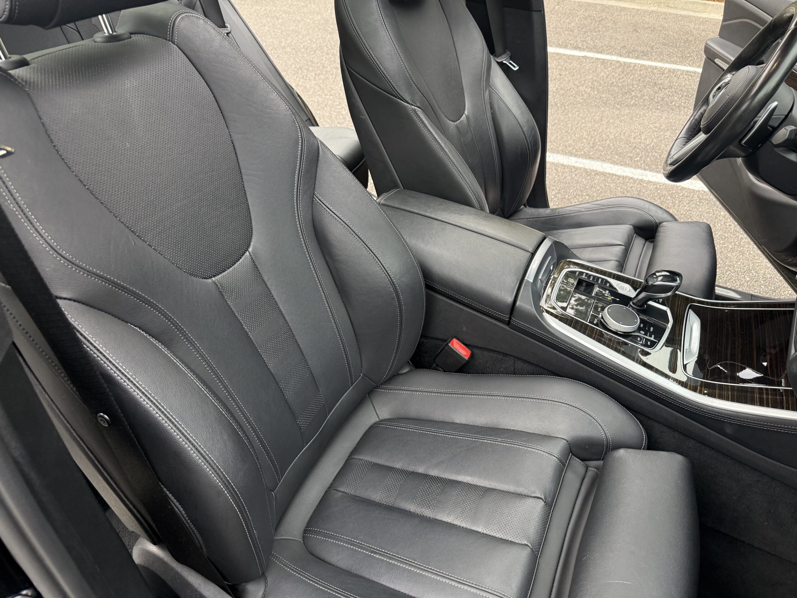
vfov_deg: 56.8
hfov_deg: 71.6
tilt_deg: -36.3
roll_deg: -3.8
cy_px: 299
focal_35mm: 24
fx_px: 553
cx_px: 398
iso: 200
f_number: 1.78
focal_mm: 6.76
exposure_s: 1/199
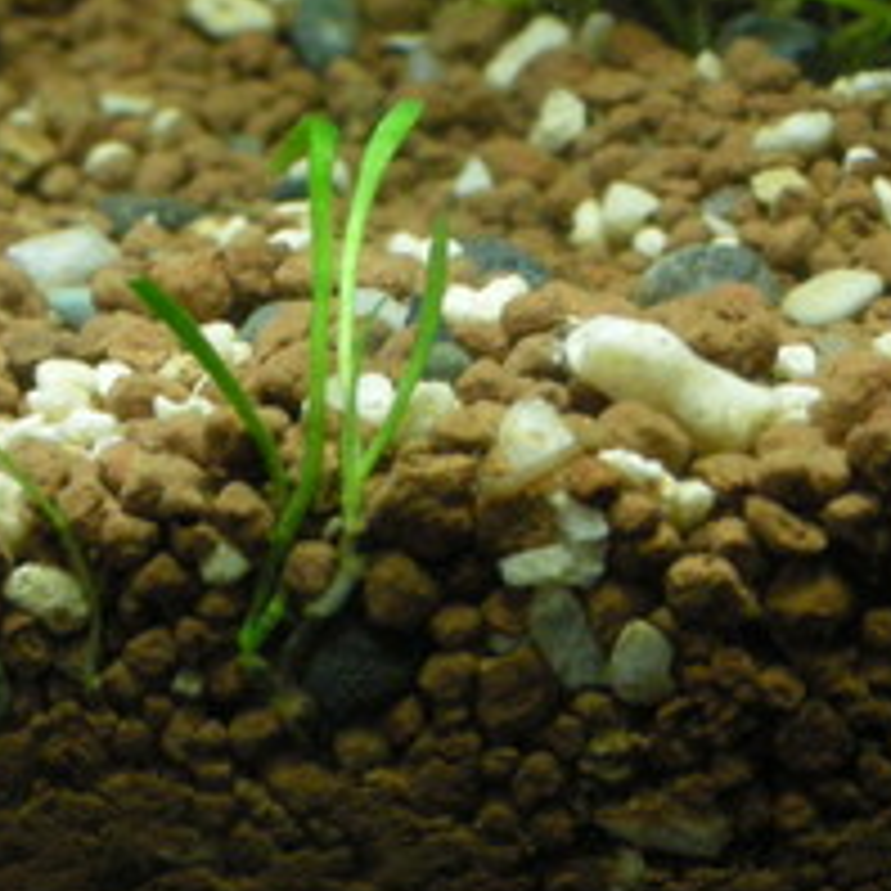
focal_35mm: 153
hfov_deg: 11.4
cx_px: 306
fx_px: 4456
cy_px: 526
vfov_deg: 11.4
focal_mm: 12.3
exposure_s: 1/30
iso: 400
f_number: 3.9
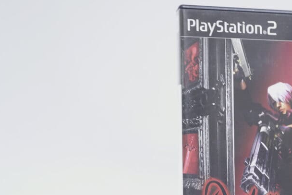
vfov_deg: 19.1
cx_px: 270
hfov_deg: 27.3
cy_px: 136
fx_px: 576
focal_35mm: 71
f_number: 5
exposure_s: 1/4
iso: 100
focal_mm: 36
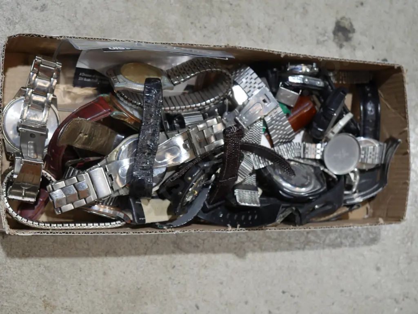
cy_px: 157
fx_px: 749
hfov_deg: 31.2
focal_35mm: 62
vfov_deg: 23.7
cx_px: 209
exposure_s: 1/80
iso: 640
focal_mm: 31
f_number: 5.4
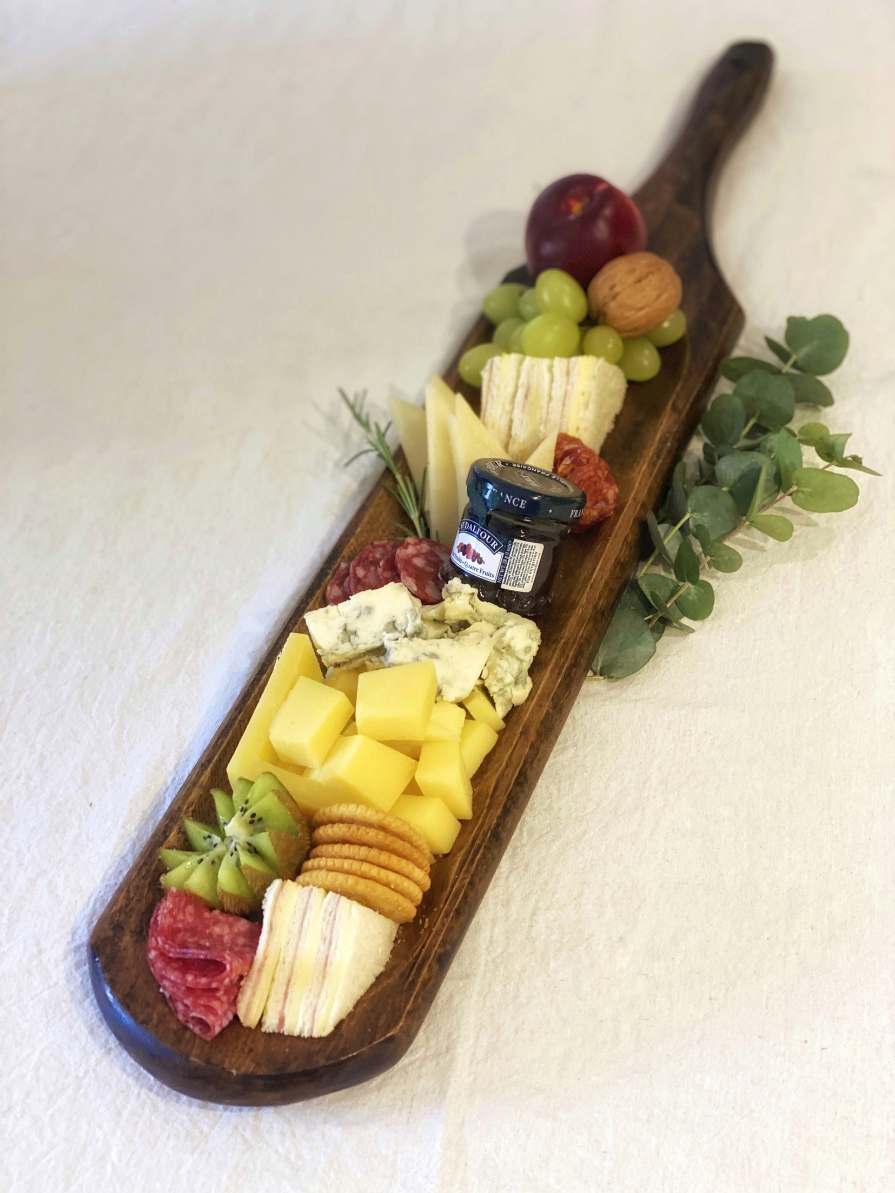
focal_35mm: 52
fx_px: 1793
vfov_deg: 36.8
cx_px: 448
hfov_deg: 28.0
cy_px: 596
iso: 125
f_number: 2
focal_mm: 6
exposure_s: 1/33
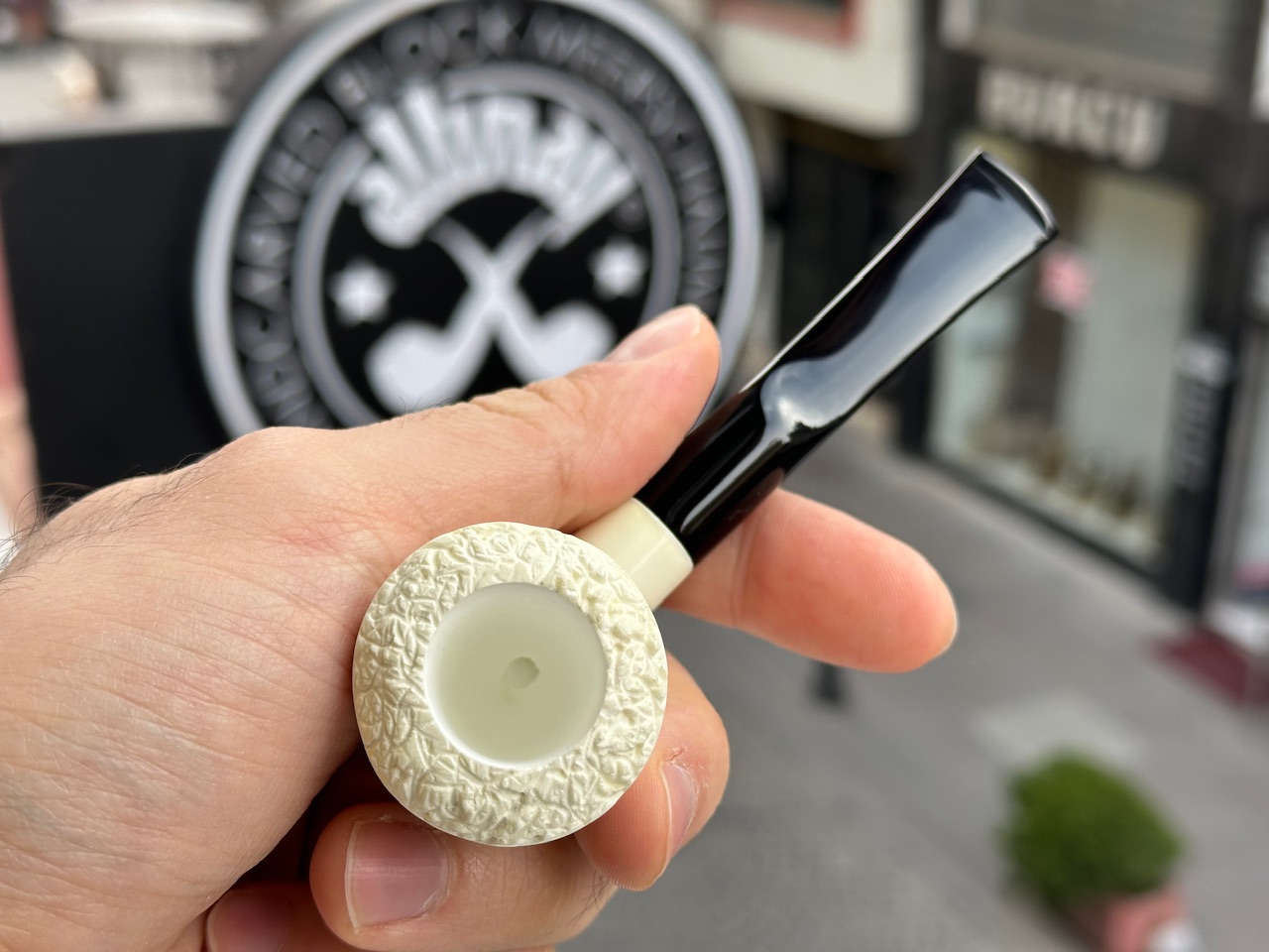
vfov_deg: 30.3
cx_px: 634
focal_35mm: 48
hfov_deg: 39.7
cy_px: 476
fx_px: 1760
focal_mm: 6.86
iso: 64
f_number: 1.78
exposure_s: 1/435
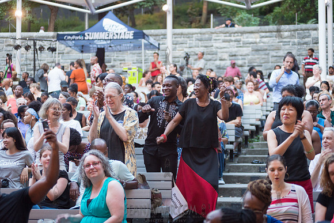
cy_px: 112
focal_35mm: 80
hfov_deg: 25.4
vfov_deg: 17.1
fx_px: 742
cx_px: 167
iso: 3200
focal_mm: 80
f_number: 2.8
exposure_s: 1/40
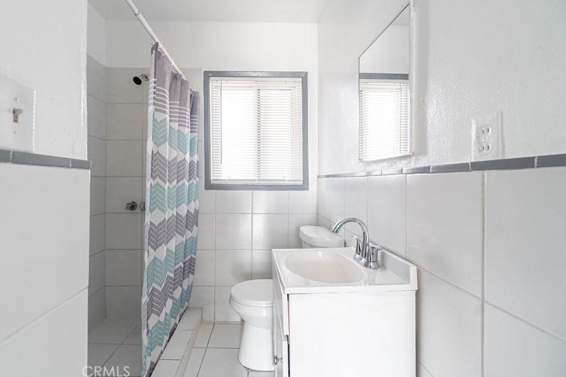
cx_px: 265
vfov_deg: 73.7
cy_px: 179
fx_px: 252
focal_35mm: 16
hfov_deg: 96.6
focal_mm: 10
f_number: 6.3
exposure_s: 1/6
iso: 320
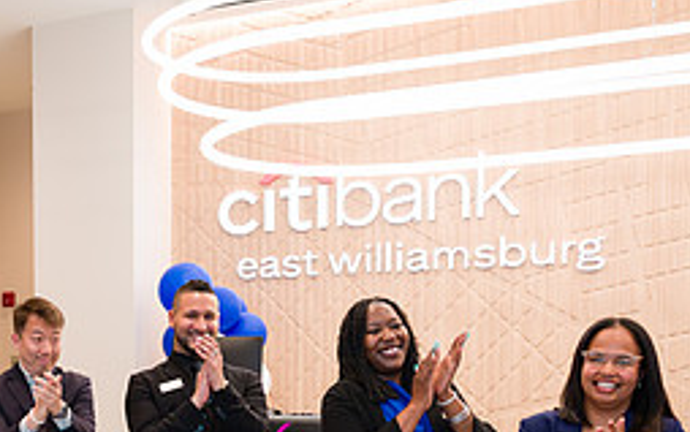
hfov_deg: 33.0
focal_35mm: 58
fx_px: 1091
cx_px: 49
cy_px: 424
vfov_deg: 21.7
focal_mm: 24
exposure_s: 1/200
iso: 500
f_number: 3.2
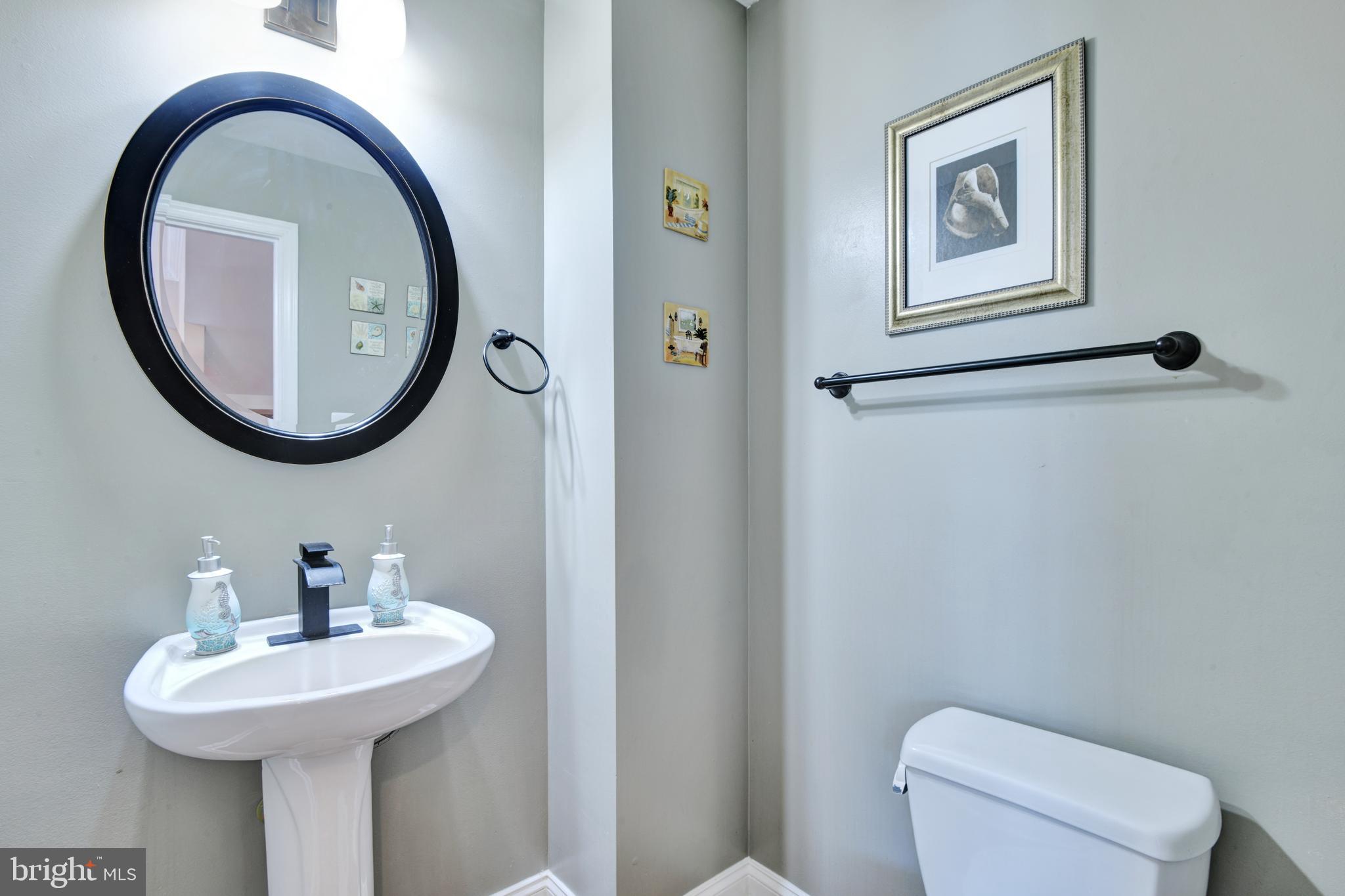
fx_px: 598
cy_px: 448
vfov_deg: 73.7
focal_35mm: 16
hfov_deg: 96.7
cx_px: 672
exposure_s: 1.3
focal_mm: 16
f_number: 14
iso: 100
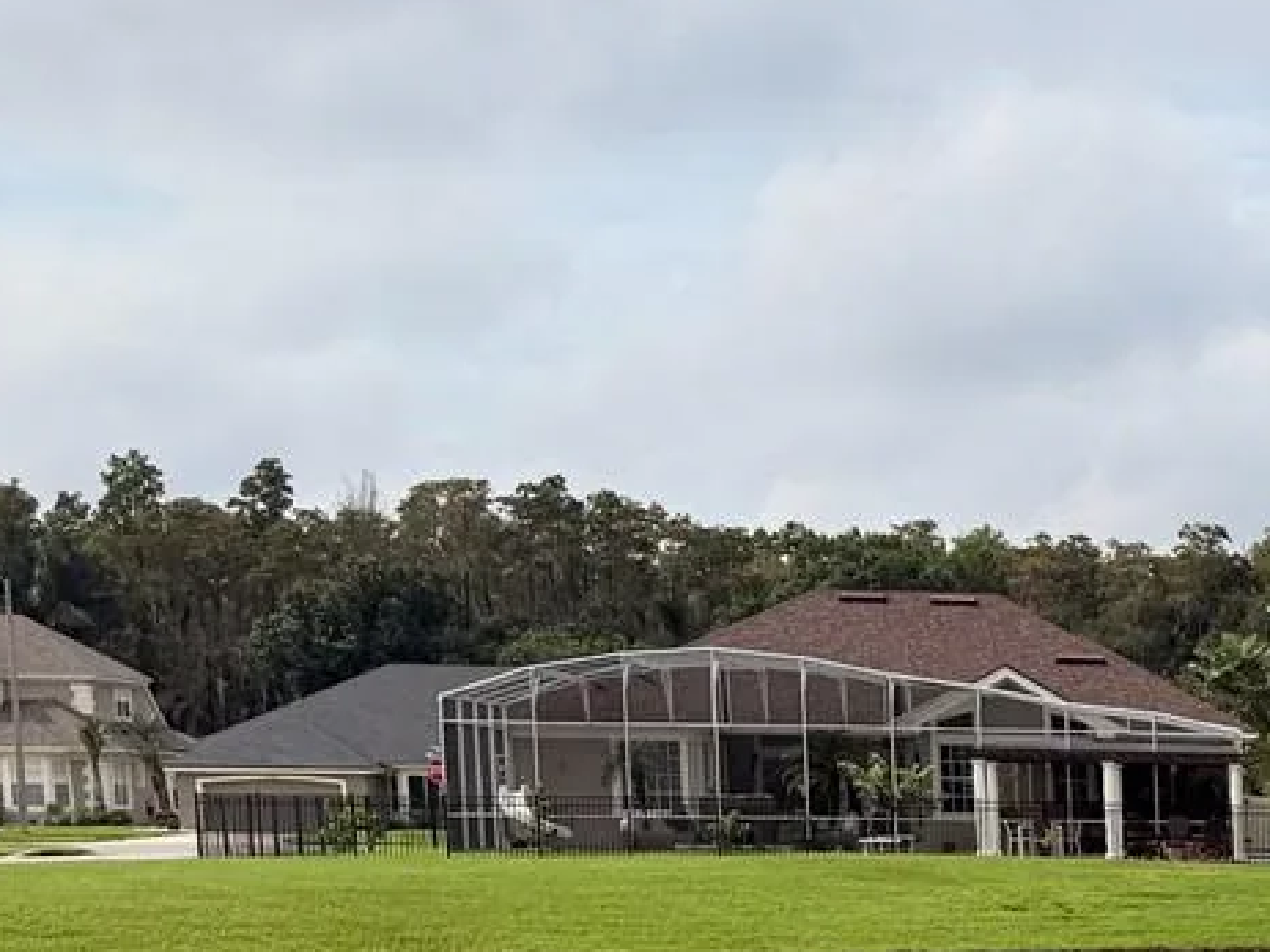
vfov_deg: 16.7
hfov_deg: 19.3
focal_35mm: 83
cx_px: 2115
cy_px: 1259
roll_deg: -1.1
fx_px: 3044
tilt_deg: -7.3
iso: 80
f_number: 1.78
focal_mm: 6.76
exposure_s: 1/4975
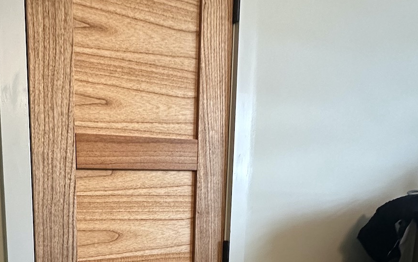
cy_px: 244
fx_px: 387
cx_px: 125
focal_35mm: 34
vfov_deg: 34.8
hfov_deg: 55.0
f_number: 2.2
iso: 800
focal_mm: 2.22
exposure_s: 1/60
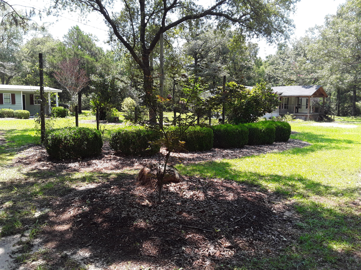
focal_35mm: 27
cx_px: 180
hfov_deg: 65.3
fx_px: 282
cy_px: 135
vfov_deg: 51.4
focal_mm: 2.91
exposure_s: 1/368
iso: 40
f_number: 1.9
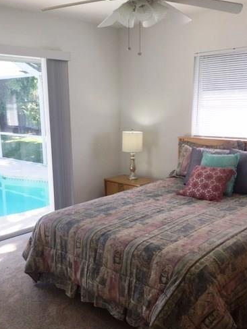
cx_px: 113
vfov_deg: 48.8
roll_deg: +1.8
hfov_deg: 37.7
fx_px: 362
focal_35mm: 38
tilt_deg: -12.0
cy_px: 186
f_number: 2.2
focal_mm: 4.15
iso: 32
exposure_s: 1/120
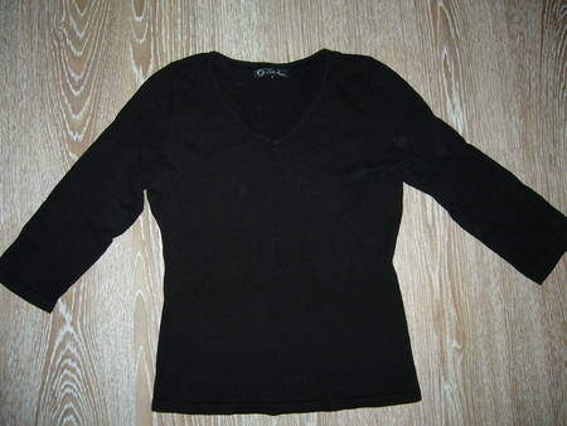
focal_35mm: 35
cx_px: 284
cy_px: 213
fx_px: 574
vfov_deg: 40.7
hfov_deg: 52.6
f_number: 2.8
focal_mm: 5.8
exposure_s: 1/60
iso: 100
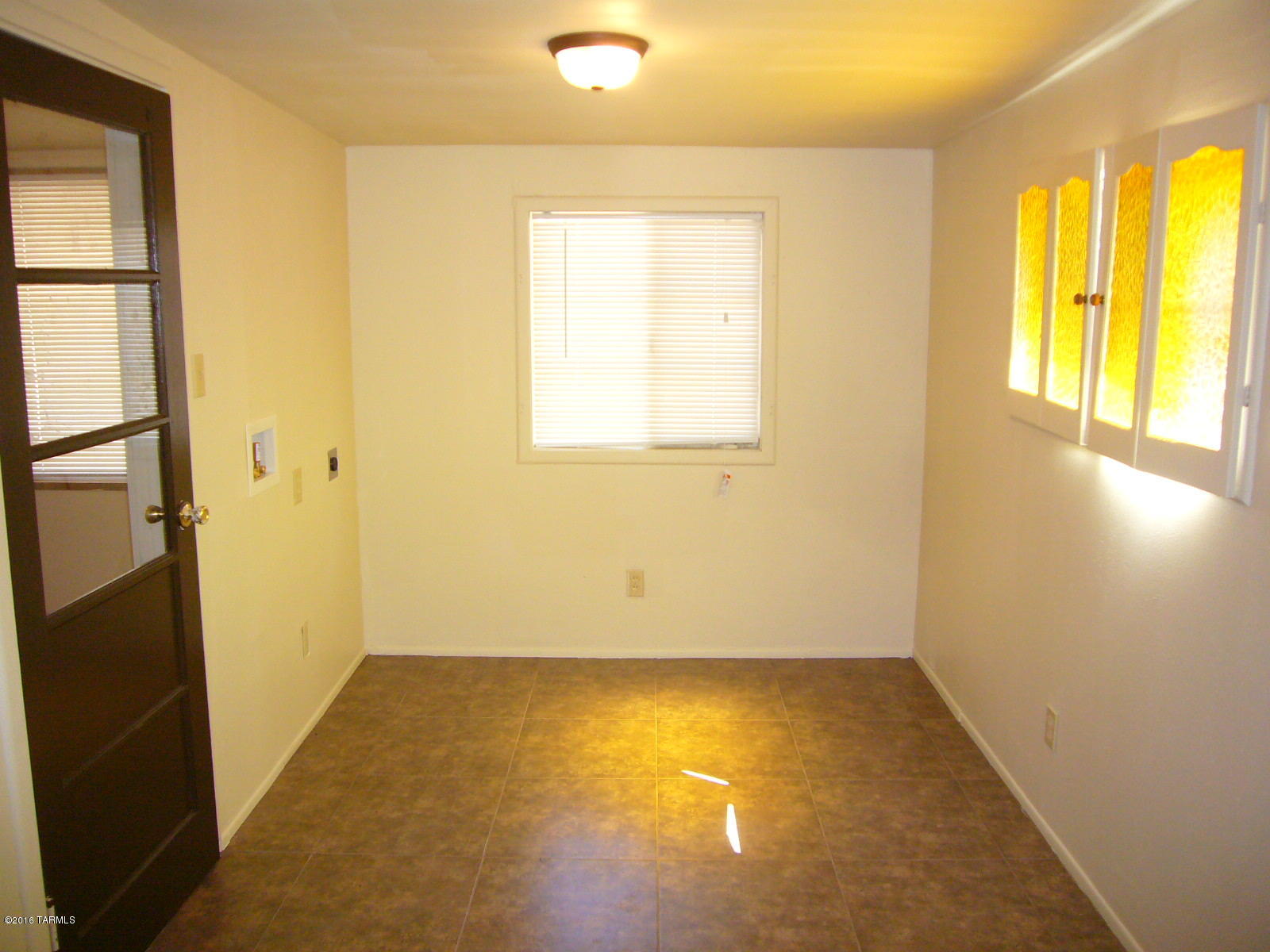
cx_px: 635
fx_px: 1027
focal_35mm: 28
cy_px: 476
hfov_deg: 63.4
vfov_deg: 49.7
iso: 160
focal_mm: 4.6
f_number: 2.8
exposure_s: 1/30
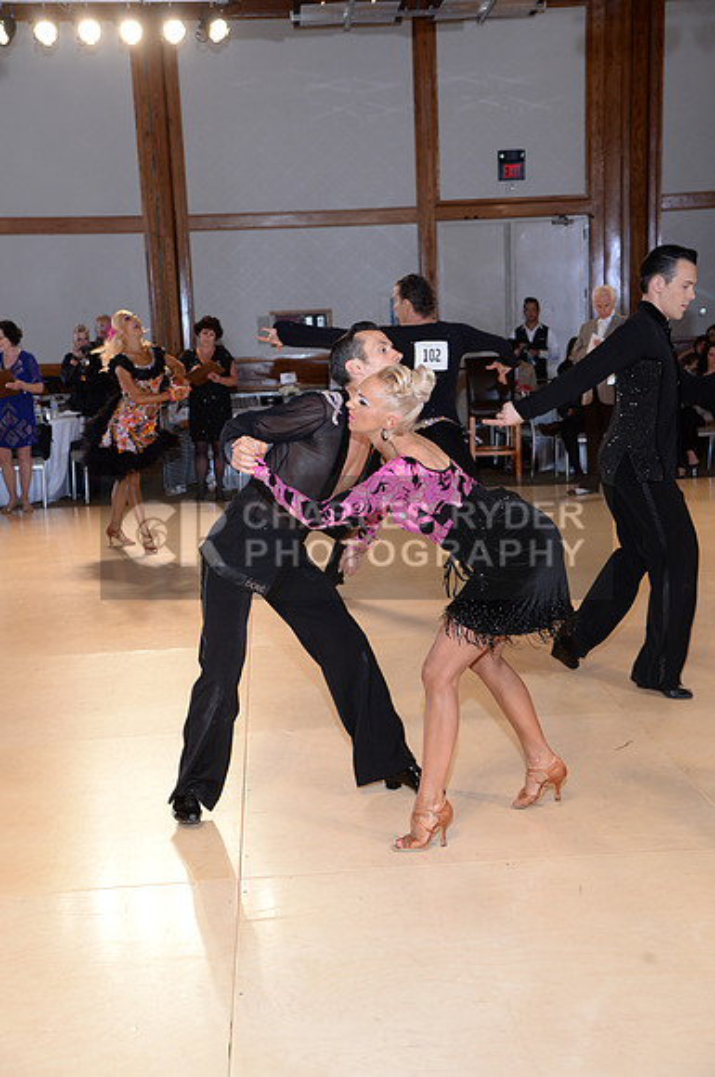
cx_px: 358
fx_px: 1434
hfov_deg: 28.0
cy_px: 538
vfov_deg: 41.2
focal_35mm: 48
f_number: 5.6
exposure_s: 1/250
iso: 1250
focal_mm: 48
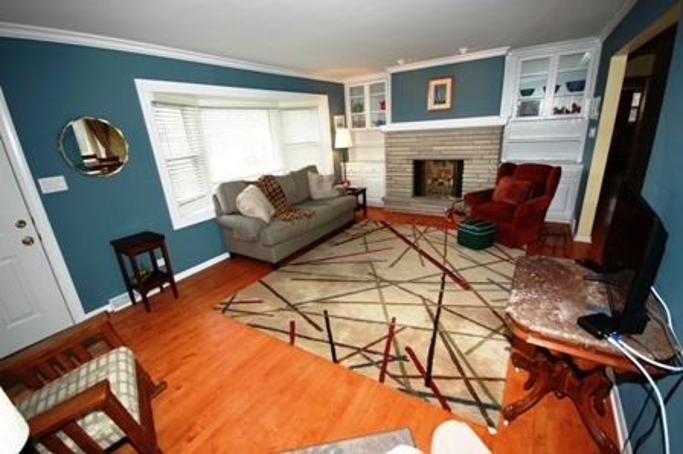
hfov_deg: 100.4
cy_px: 227
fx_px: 284
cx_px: 342
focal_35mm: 15
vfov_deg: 77.2
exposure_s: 1/30
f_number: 4
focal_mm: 10
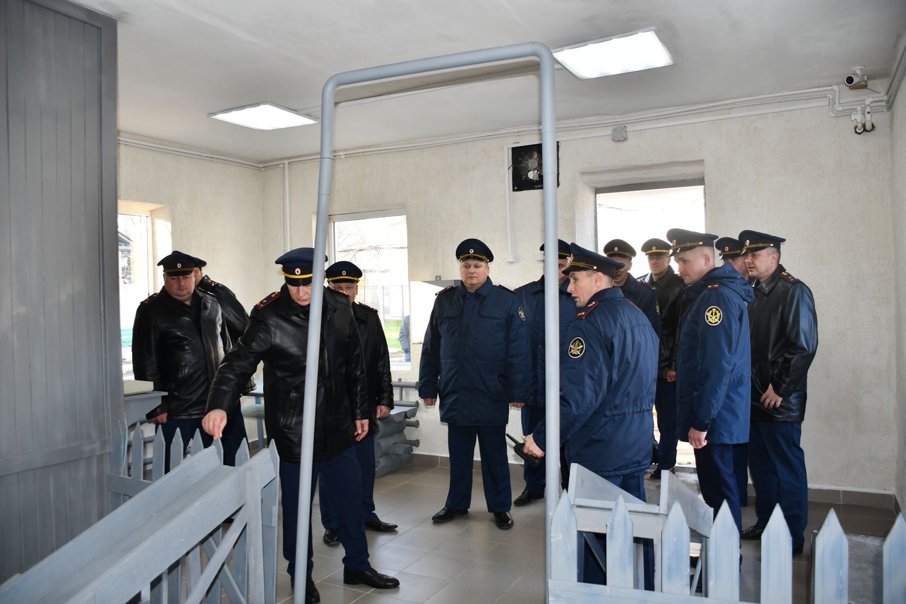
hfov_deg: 67.4
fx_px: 680
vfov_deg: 47.9
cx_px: 453
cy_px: 302
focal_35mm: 27
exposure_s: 1/125
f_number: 3.5
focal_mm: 18
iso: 220
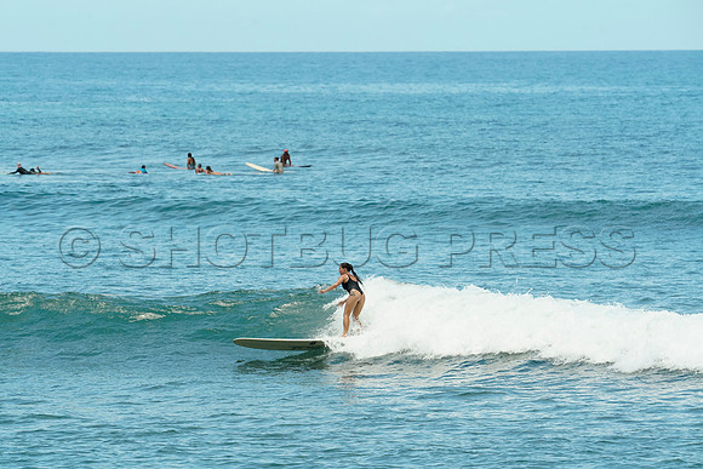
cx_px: 352
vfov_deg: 3.4
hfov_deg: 5.2
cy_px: 234
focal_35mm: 400
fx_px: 7813
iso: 2000
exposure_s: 1/1250
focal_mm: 400
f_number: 10
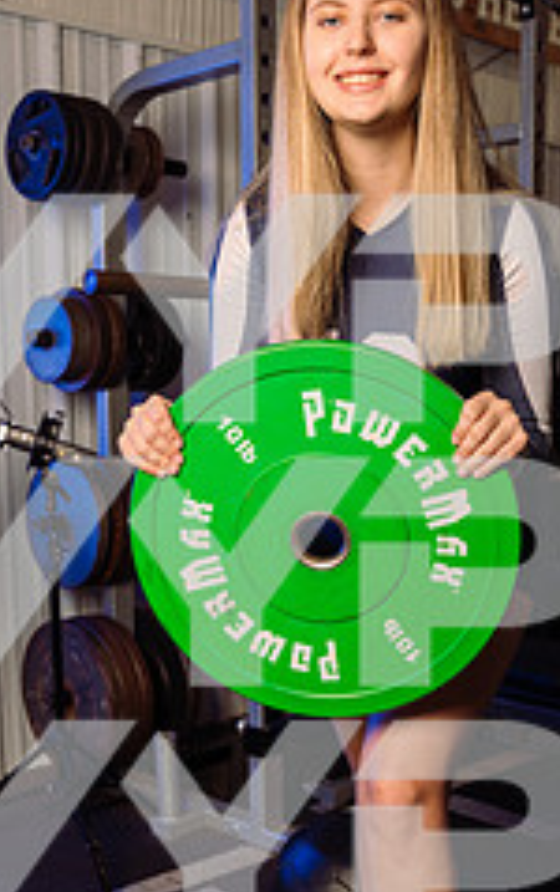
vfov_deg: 43.0
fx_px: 1120
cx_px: 317
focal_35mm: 46
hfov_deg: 28.0
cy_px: 575
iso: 320
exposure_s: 1/250
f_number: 5
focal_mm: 24
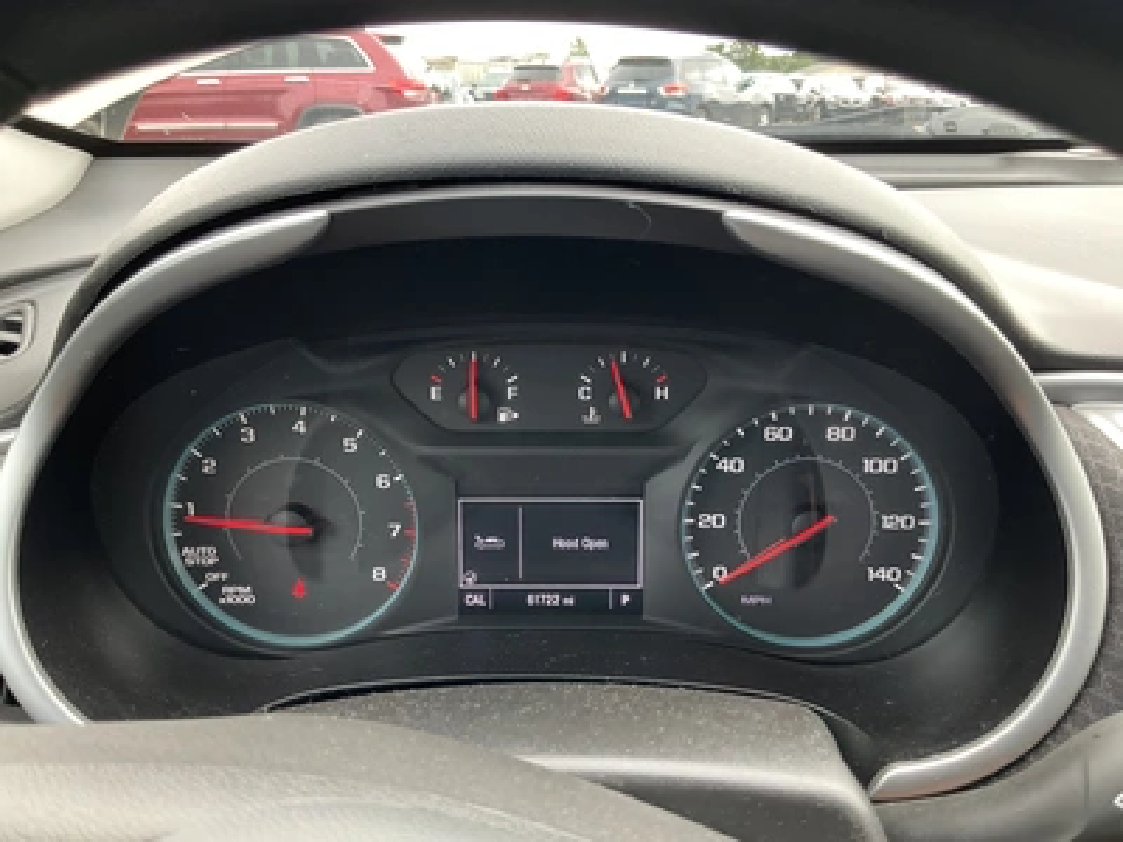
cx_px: 562
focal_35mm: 29
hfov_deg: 61.7
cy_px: 421
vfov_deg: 48.2
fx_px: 941
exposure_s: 1/122
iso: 64
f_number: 1.8
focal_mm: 3
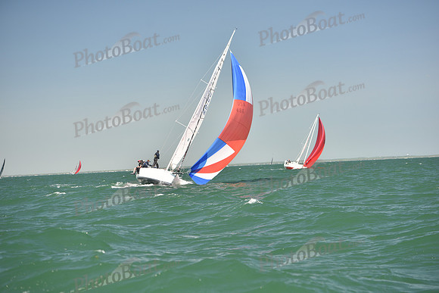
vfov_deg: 14.9
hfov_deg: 22.1
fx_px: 1122
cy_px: 146
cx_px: 220
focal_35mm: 92
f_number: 3.5
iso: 250
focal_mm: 92
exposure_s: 1/800
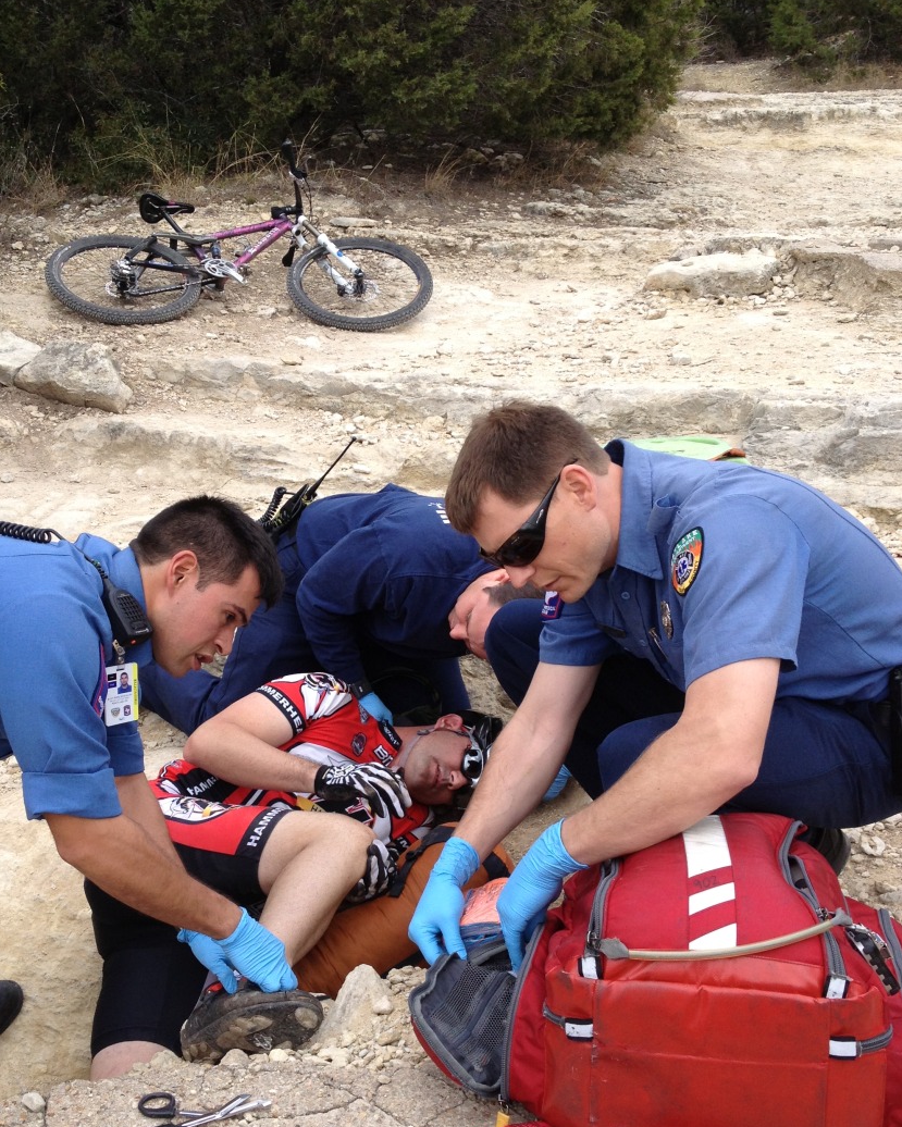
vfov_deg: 41.0
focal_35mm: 45
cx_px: 347
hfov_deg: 33.3
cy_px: 662
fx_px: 1501
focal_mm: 4.28
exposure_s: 1/531
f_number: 2.4
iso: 50
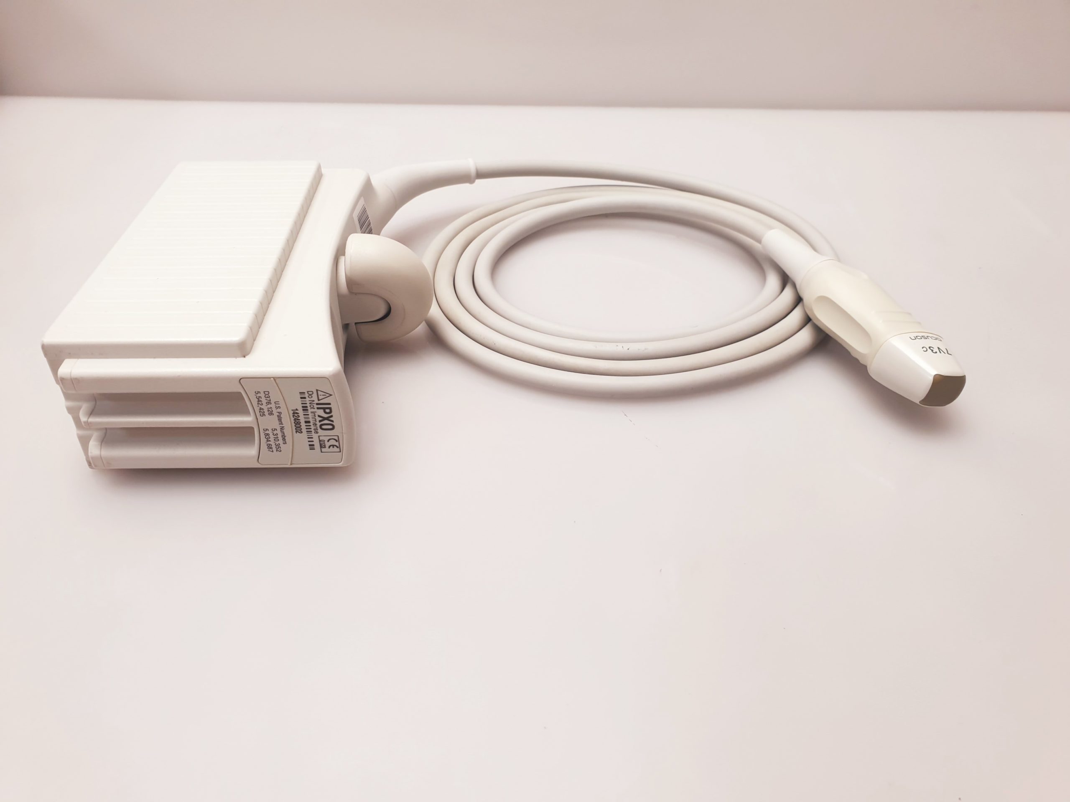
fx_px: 804
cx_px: 535
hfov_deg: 67.3
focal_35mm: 26
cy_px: 401
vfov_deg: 53.1
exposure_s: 1/50
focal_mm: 4.3
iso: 50
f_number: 2.4
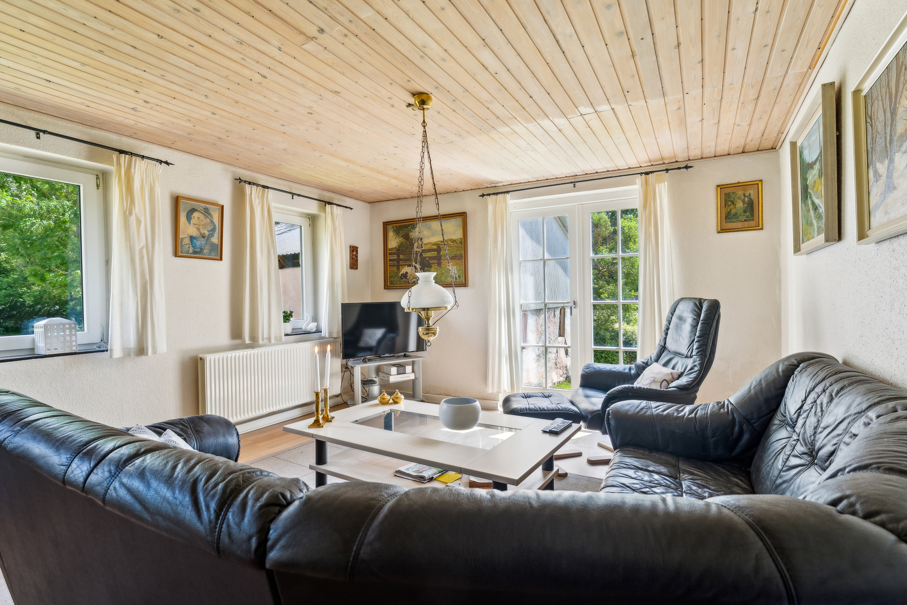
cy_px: 302
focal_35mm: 17
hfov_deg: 94.0
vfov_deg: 71.1
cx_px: 454
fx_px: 423
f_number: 8
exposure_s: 1/50
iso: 800
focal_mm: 16.8
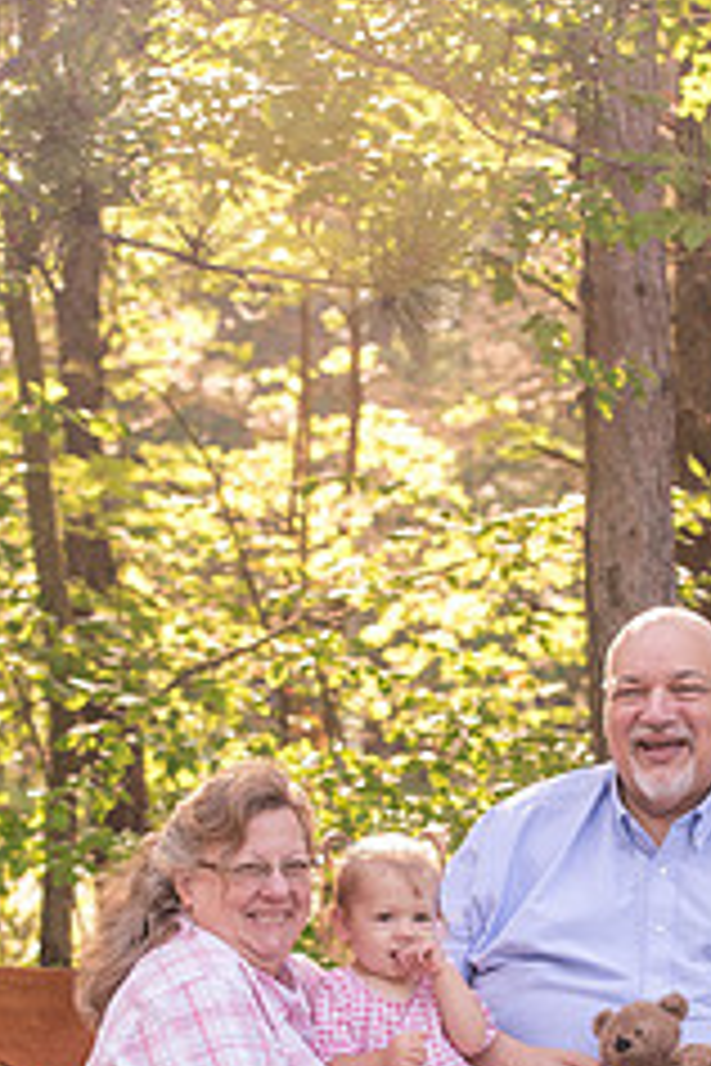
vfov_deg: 15.3
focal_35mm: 133
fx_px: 3940
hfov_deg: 10.3
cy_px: 886
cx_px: 482
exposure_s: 1/250
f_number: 5
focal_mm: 70
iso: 400
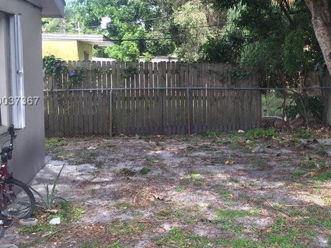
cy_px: 102
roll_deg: -0.4
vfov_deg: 28.5
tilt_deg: -3.1
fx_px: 488
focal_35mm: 51
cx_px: 271
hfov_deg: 36.1
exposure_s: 1/166
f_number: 2.2
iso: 32
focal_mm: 4.15
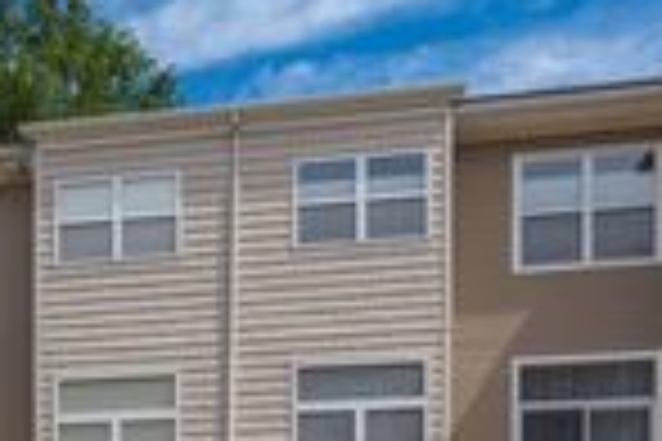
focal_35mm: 51
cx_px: 185
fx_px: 938
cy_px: 412
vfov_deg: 25.5
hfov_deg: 38.1
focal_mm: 15
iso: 100
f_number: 9
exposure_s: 1/400
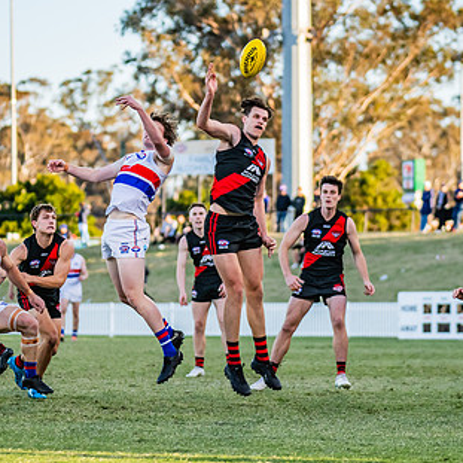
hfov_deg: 6.3
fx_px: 4192
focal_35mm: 277
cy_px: 191
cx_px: 230
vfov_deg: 6.3
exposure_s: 1/1600
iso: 1000
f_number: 4
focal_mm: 170
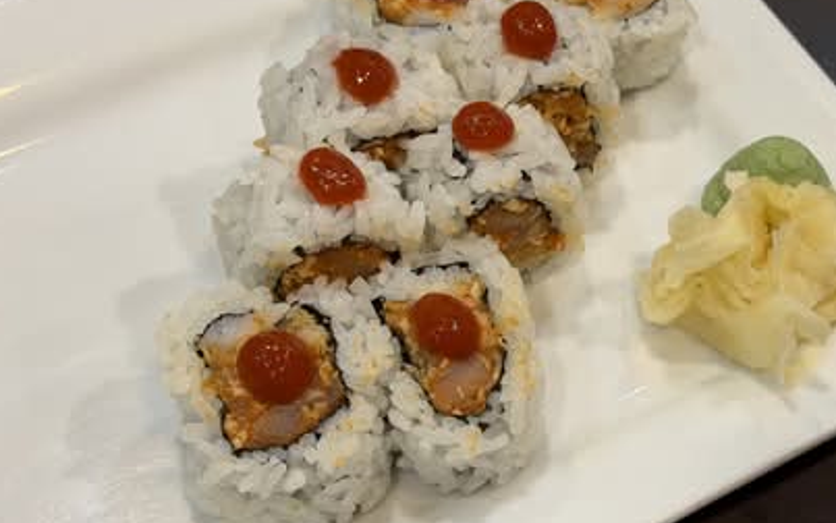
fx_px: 1686
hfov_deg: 27.7
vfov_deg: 17.6
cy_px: 226
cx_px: 562
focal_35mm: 74
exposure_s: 1/60
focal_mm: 6.76
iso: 80
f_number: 1.78
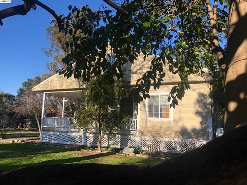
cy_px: 92
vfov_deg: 49.7
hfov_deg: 63.4
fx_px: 200
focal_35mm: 28
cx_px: 124
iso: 20
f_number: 1.8
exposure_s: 1/1130
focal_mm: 3.99
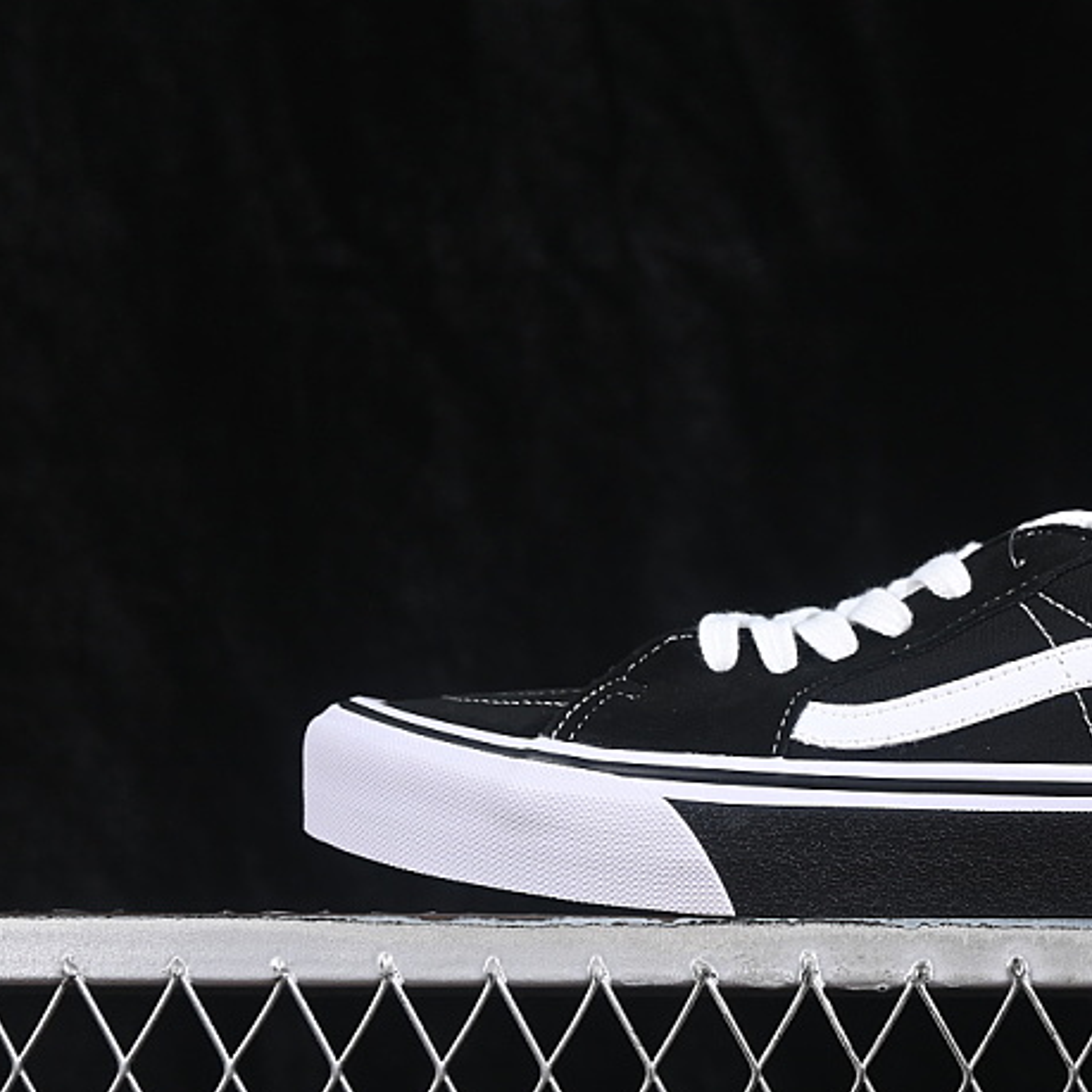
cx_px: 940
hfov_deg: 15.5
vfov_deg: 15.7
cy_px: 522
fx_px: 3962
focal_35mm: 111
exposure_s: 1/60
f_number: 6.3
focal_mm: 50
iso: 160
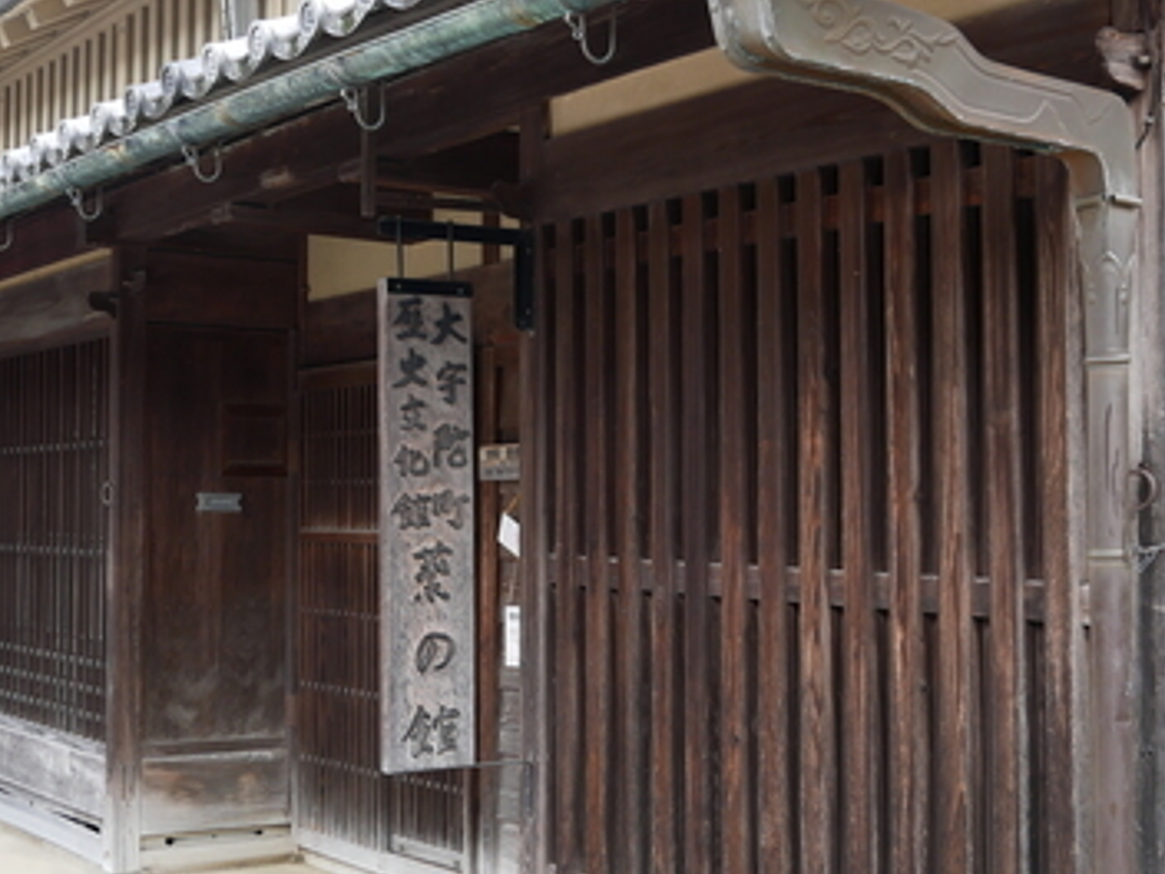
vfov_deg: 25.2
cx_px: 530
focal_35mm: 58
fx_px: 1952
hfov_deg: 33.2
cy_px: 396
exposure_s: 1/125
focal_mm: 17
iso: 200
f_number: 4.5
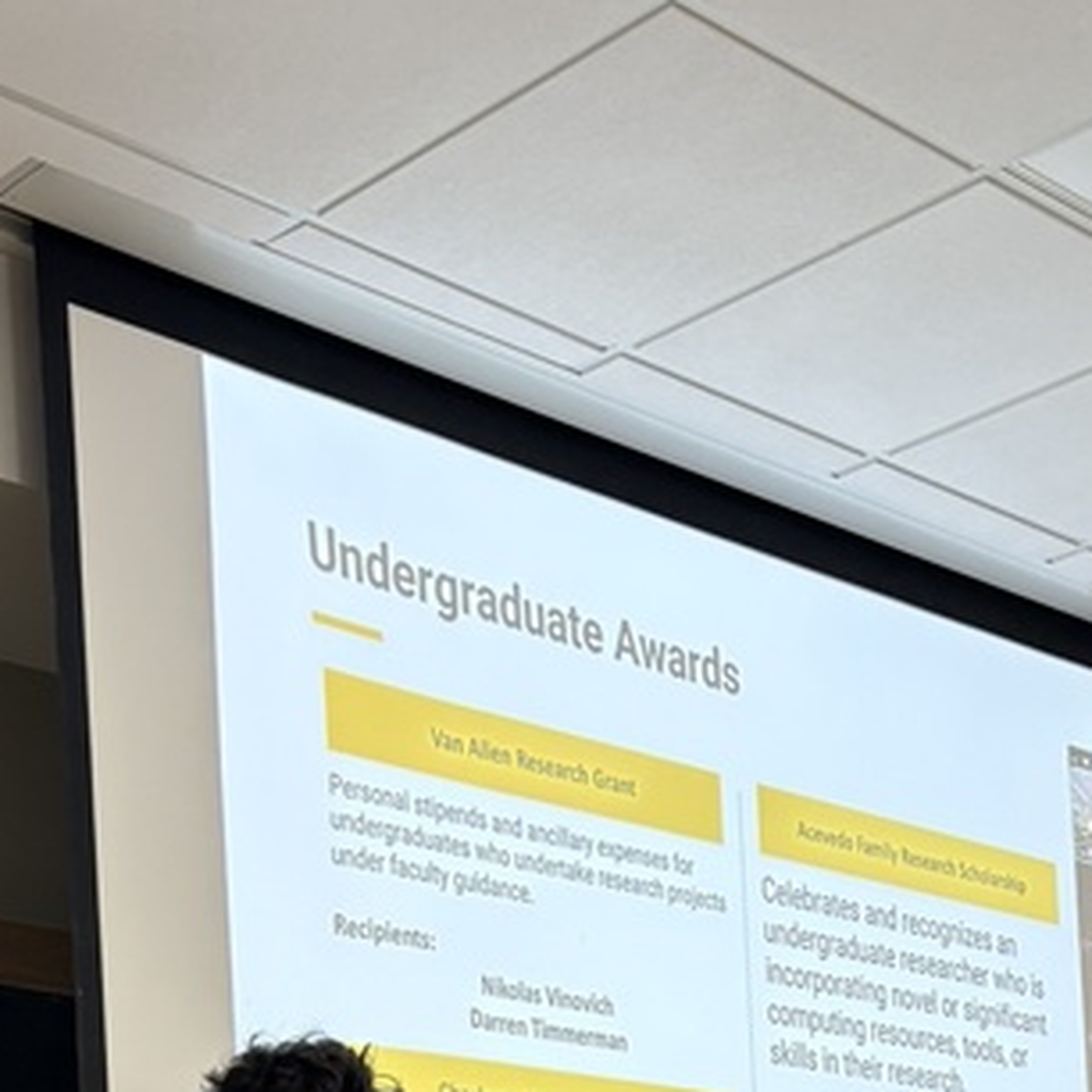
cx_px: 346
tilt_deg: +2.2
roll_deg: +2.0
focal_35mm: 77
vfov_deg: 20.1
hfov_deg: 22.4
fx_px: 2748
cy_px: 1524
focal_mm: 5.96
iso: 125
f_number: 1.6
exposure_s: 1/120
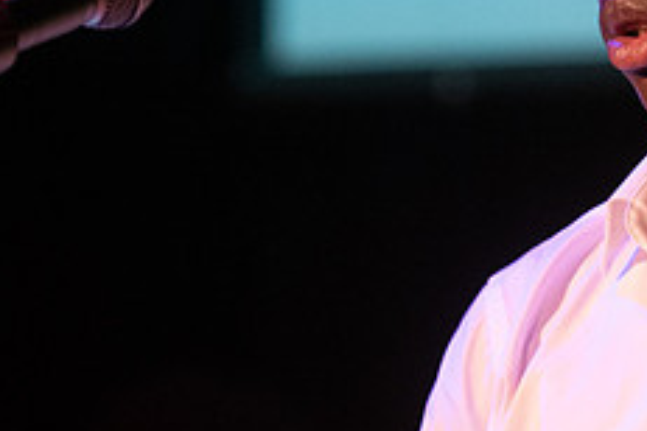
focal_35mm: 452
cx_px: 711
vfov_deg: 3.0
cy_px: 1
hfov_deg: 4.6
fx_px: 8123
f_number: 2.8
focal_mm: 120
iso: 3200
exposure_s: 1/200
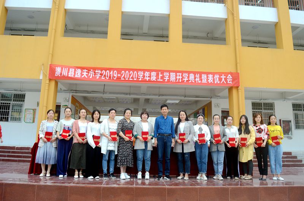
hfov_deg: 62.0
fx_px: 253
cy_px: 100
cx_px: 152
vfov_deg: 43.5
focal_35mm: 30
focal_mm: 20
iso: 100
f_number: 5.6
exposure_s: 1/125
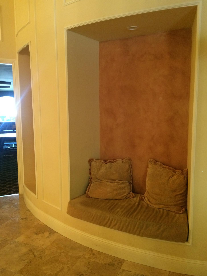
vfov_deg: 60.0
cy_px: 140
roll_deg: +1.2
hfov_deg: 46.8
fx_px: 239
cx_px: 104
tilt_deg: -8.9
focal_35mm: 30
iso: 320
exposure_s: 1/24
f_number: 2.2
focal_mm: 4.15
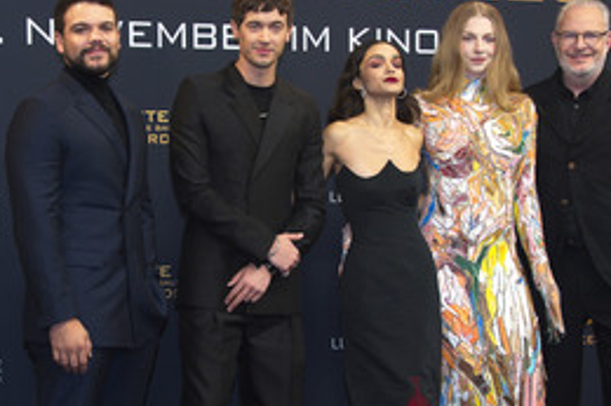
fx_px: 1323
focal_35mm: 78
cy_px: 289
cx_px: 314
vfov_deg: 17.4
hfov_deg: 26.0
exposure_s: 1/200
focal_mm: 45
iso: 1000
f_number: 5.6
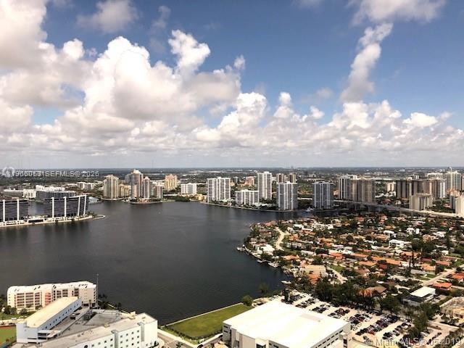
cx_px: 232
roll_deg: -0.2
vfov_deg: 49.7
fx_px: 375
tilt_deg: -1.5
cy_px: 174
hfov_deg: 63.4
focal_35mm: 28
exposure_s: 1/8000
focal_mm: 3.99
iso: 25
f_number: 1.8
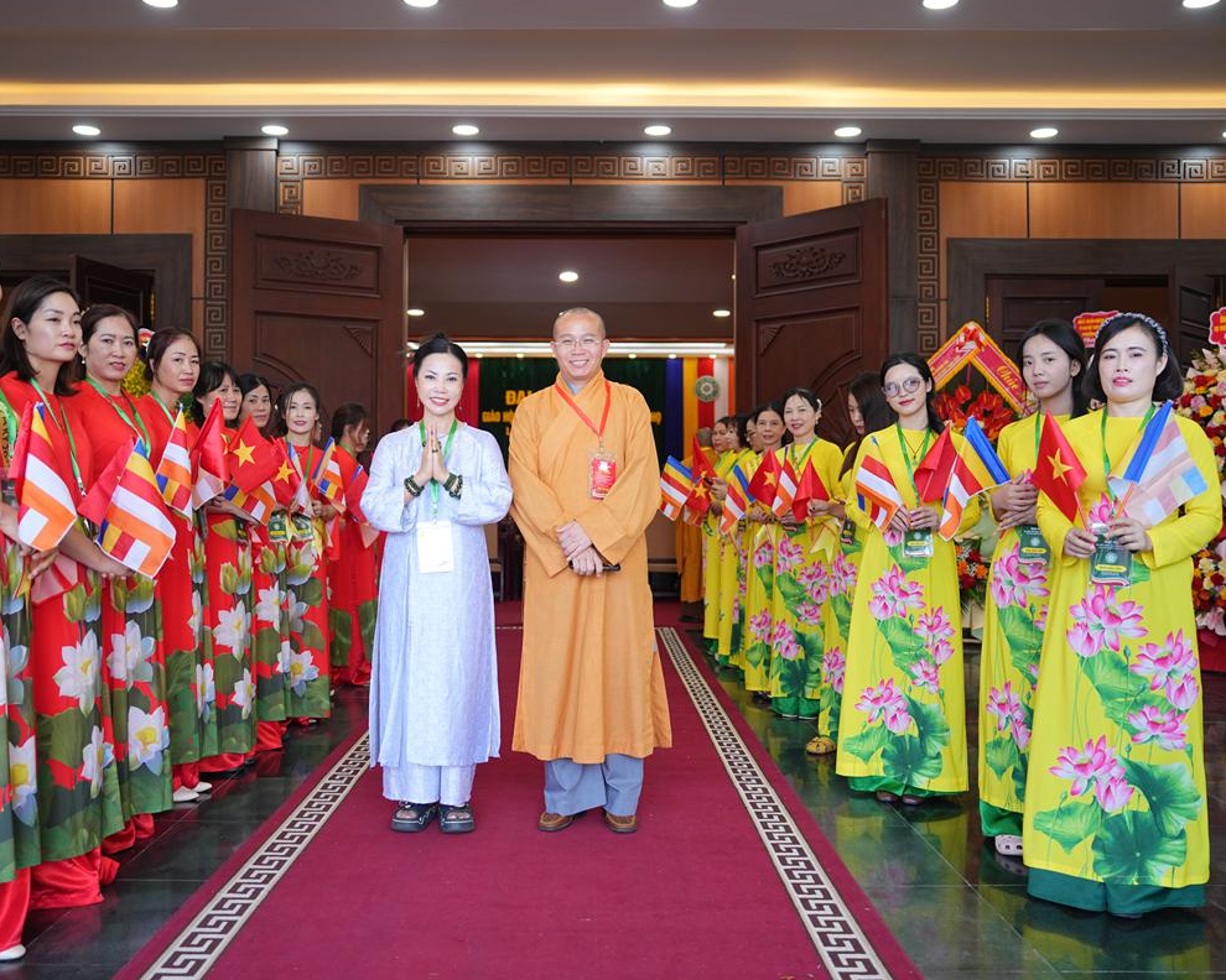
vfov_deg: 44.5
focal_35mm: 33
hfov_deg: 54.2
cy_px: 486
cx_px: 567
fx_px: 1197
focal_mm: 29
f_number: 2.8
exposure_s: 1/160
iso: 250
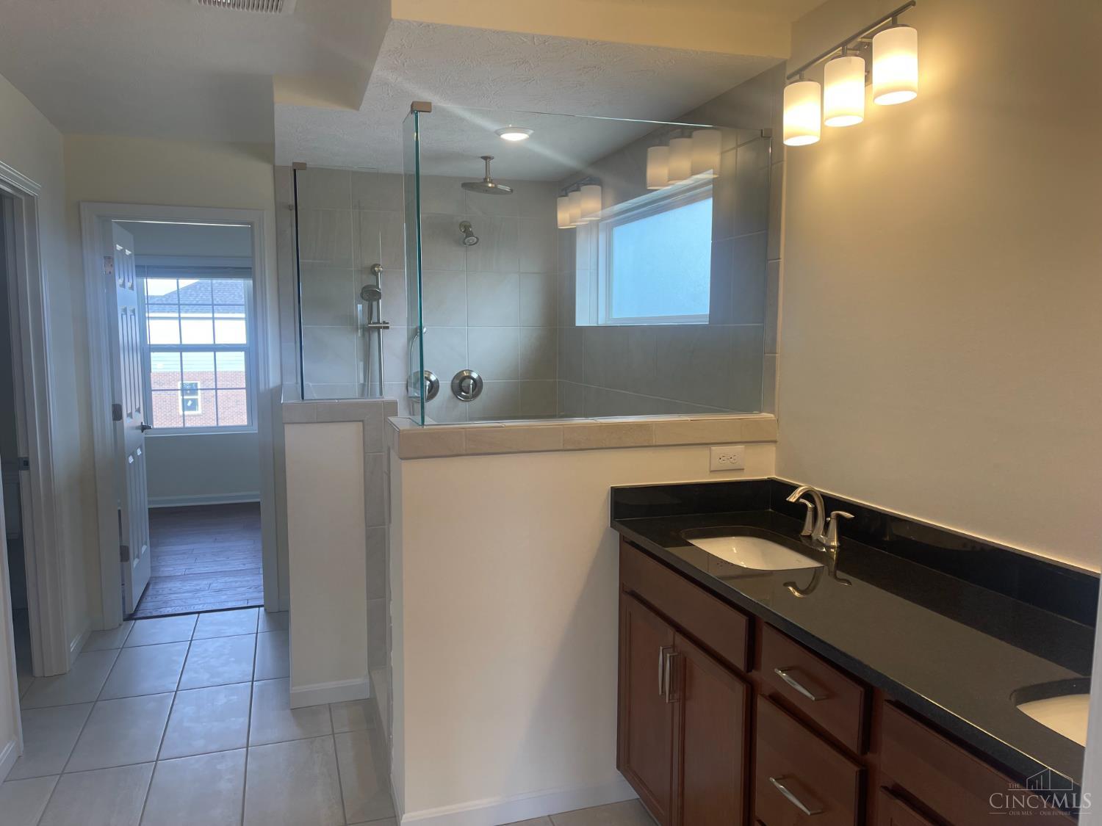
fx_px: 796
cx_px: 551
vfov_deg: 54.9
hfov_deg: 69.4
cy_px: 413
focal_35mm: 25
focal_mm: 5.1
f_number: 1.6
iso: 32
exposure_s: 1/139
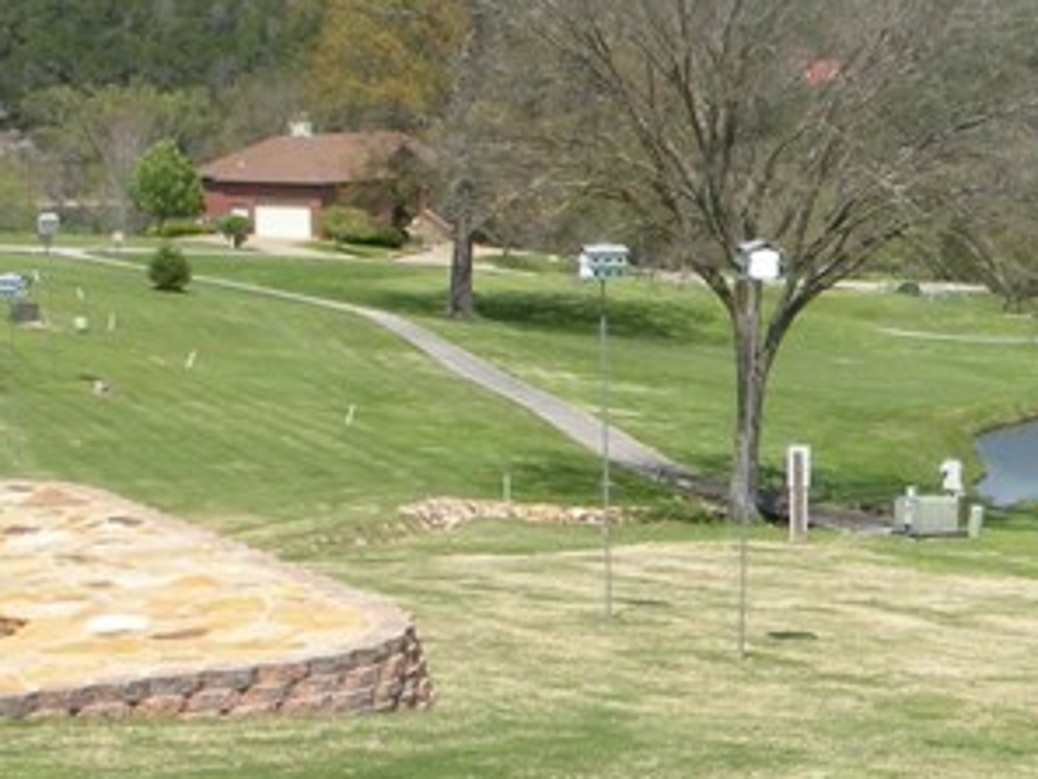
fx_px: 2790
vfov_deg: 15.9
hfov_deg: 19.4
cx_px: 1367
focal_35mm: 93
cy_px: 409
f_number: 6.3
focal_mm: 4.7
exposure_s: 1/233
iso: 64
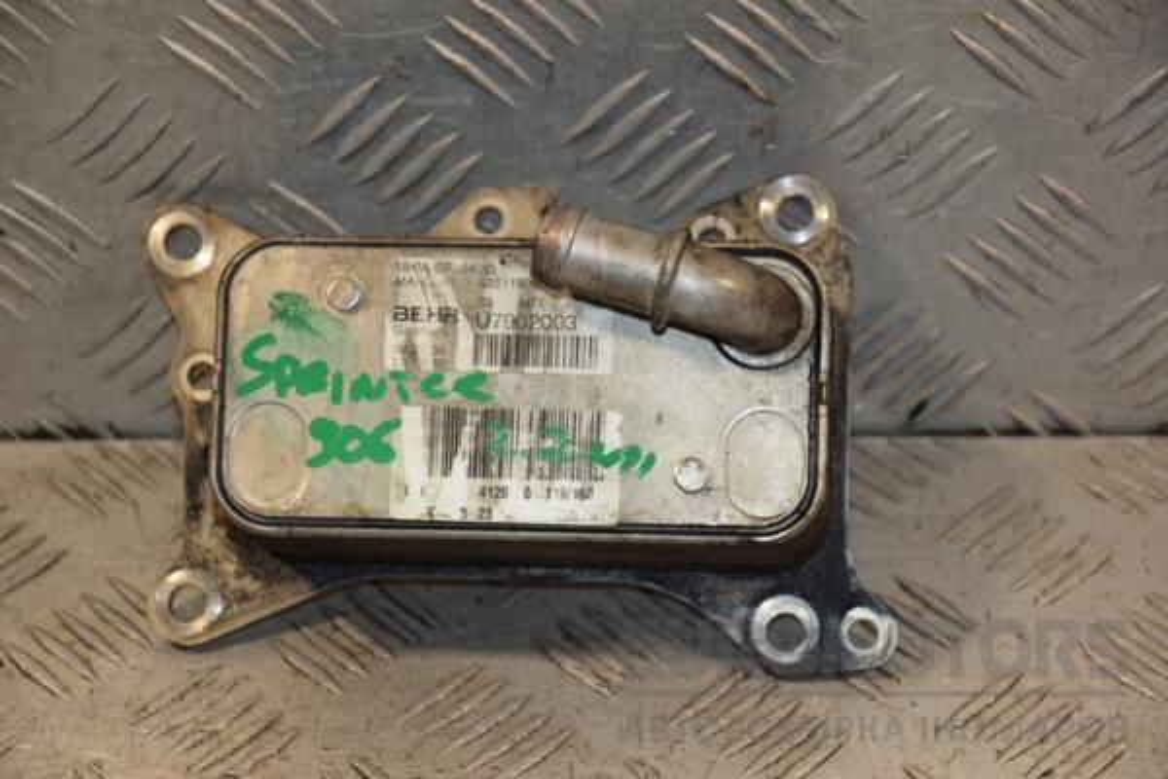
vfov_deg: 10.2
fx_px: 4380
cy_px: 390
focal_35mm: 135
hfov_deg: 15.2
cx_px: 584
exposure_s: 1/200
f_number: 5.6
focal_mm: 90
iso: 800
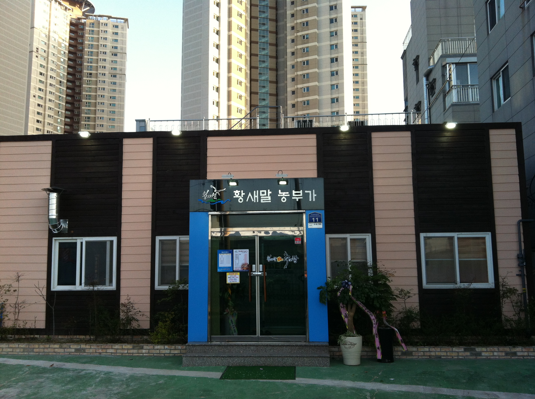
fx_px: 540
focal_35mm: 35
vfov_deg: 40.6
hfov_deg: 52.7
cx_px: 268
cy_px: 200
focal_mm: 3.85
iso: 80
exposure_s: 1/197
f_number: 2.8
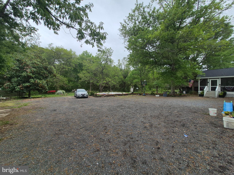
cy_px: 88
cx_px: 117
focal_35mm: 13
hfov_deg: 106.2
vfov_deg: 89.9
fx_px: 88
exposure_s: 1/970
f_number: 2.2
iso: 50
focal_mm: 1.74
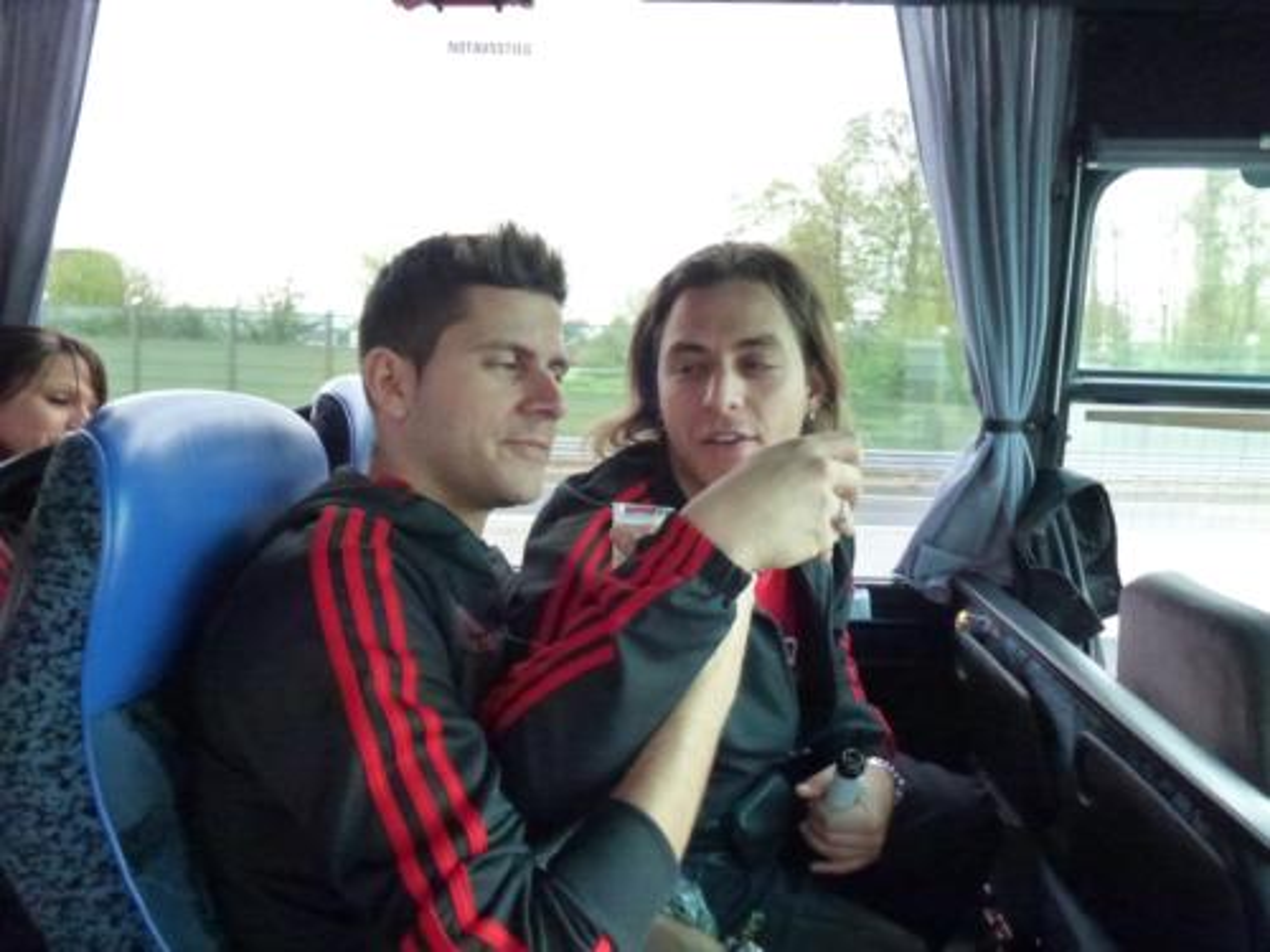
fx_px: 881
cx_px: 635
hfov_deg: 71.6
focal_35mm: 24
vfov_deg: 56.8
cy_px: 476
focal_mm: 4.3
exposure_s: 1/125
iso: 800
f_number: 3.3
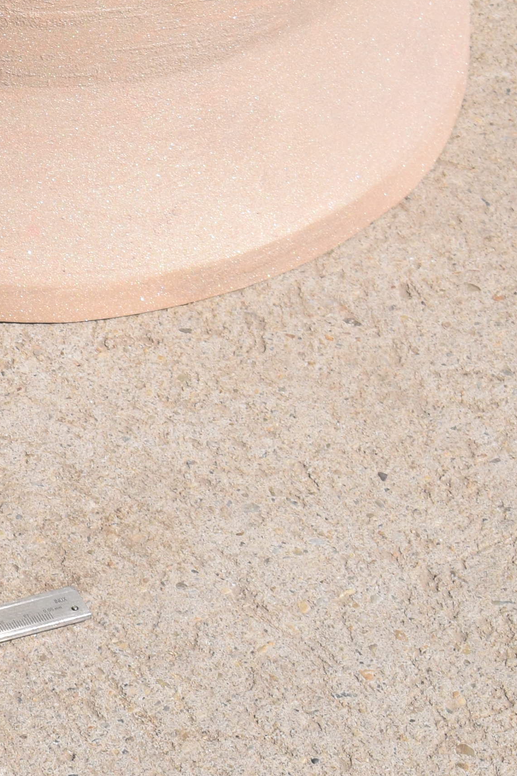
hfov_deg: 5.3
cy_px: 211
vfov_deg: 8.2
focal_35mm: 252
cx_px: -676
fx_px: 5427
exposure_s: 1/500
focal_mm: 48
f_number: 11
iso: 200
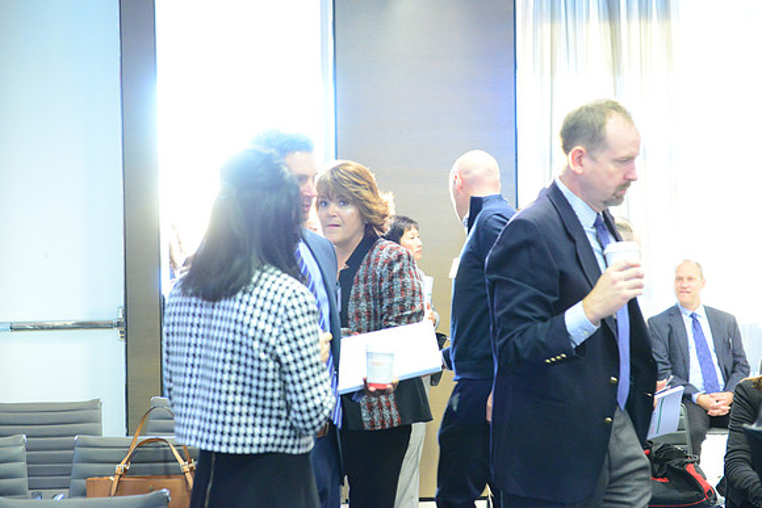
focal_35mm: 70
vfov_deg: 19.5
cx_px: 381
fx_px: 1482
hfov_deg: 28.8
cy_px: 254
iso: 6400
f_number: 4
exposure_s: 1/60
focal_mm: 70
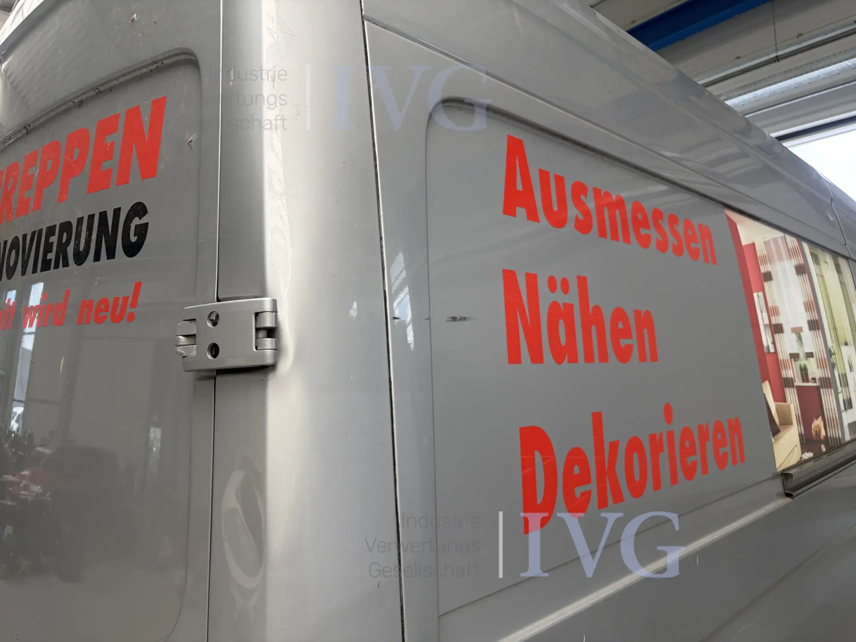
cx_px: 428
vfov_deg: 53.1
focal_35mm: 26
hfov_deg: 67.3
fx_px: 643
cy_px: 321
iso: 32
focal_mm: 5.96
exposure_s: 1/124
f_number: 1.6
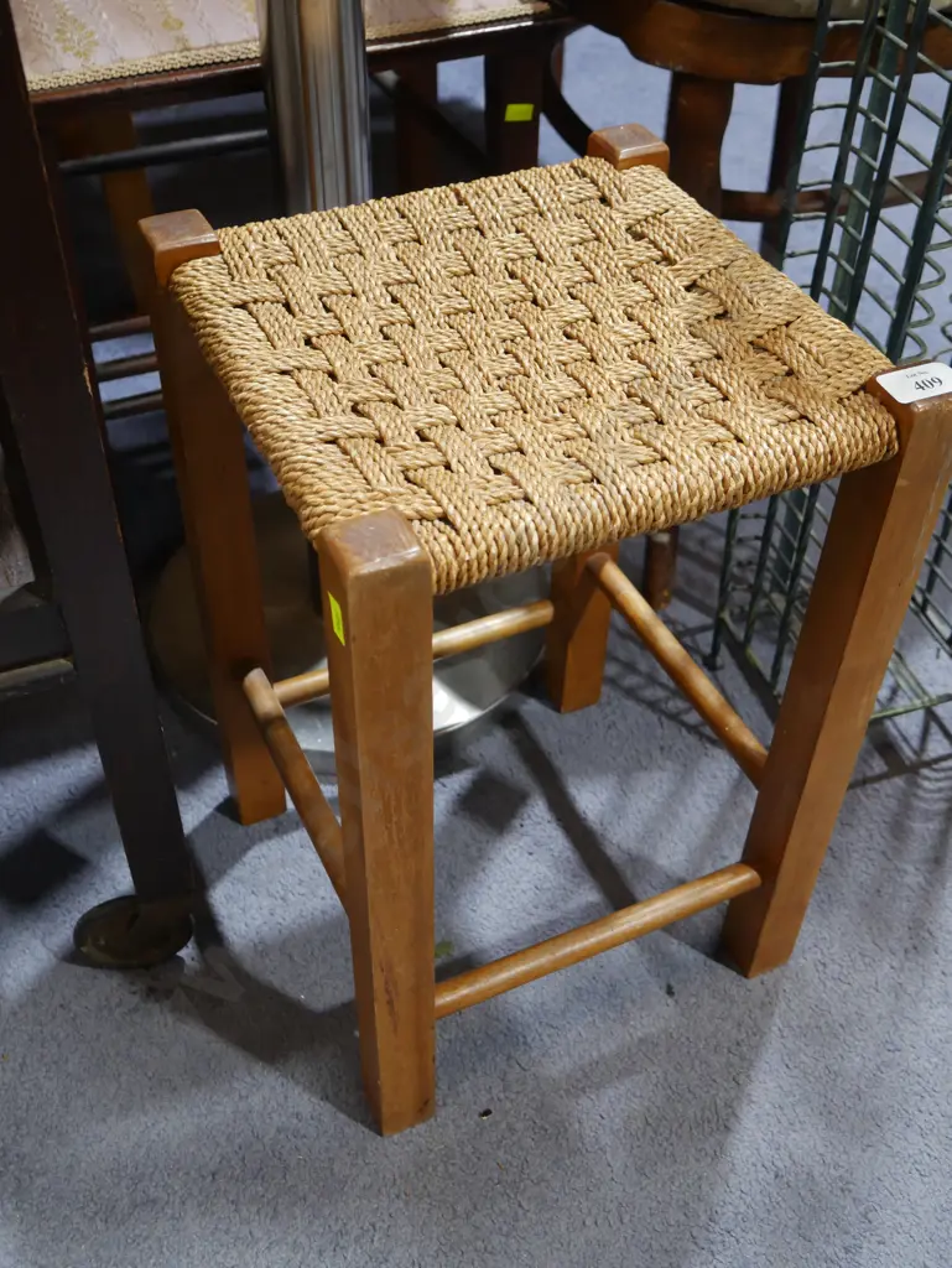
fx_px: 1392
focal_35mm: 38
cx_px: 476
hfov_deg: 37.8
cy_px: 634
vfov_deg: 49.0
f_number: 4.1
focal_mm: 19
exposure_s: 1/60
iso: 640
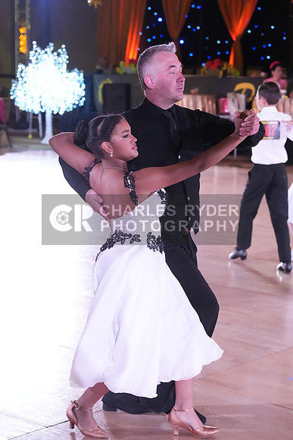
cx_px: 146
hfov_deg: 16.5
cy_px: 220
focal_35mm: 83
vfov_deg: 24.5
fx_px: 1013
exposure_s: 1/400
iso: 8000
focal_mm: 83
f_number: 5
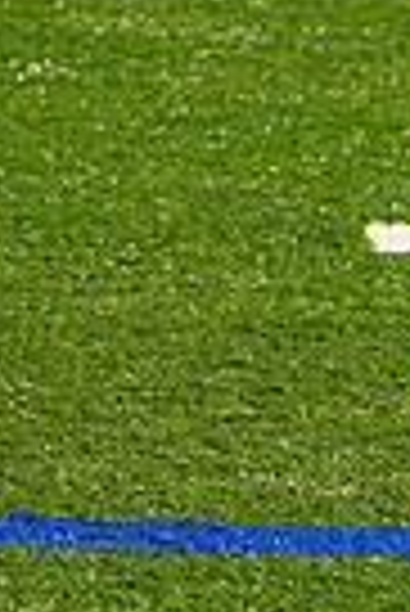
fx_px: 11314
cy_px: -580
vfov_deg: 3.1
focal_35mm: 664
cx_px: -455
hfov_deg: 2.1
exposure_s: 1/250
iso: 100
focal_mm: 156
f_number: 10
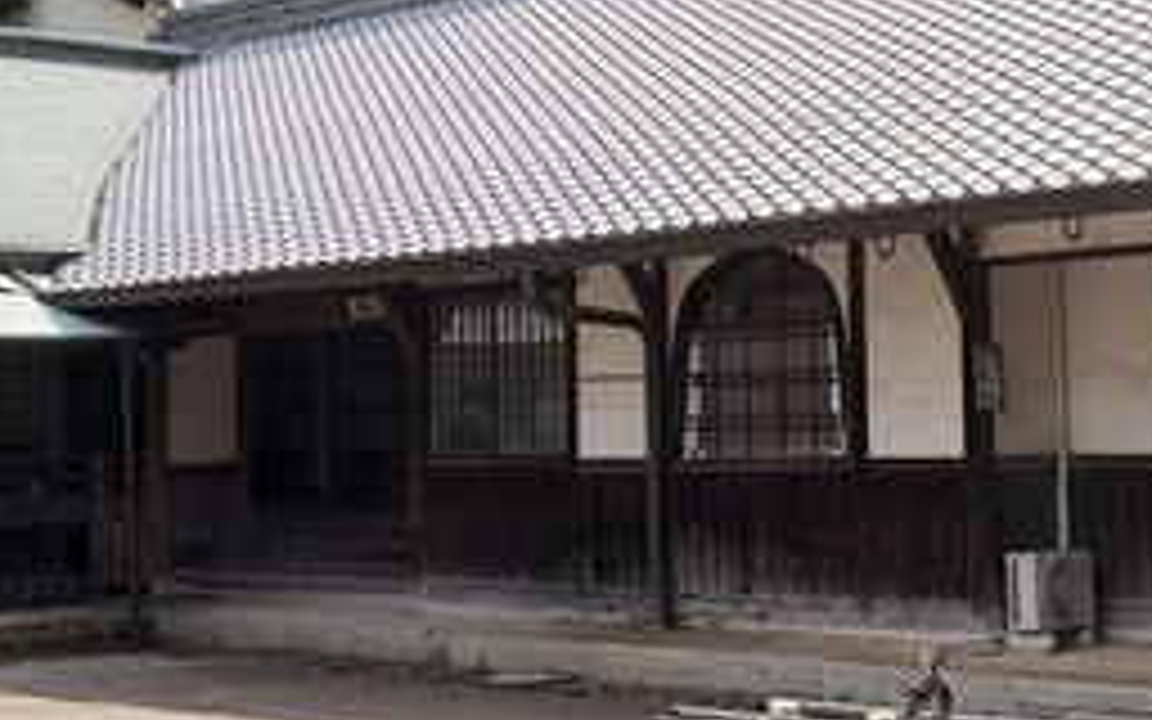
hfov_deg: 25.5
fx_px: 2543
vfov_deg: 16.1
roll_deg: +1.1
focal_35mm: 81
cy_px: 241
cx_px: 569
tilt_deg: +4.7
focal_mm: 6.76
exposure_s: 1/3759
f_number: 1.78
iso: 125
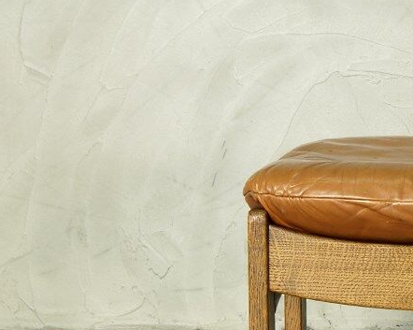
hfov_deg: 13.5
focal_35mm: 139
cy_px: 161
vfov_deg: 11.1
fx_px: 1702
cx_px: 497
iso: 400
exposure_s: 1/15
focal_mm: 35
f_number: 7.1
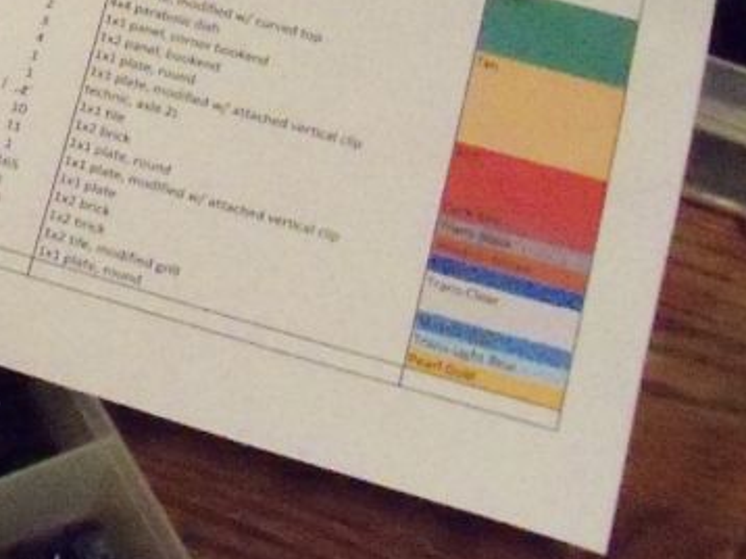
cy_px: 192
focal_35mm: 119
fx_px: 2563
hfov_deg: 14.8
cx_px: -517
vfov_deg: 12.4
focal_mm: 6.2
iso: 1250
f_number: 3.5
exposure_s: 1/40
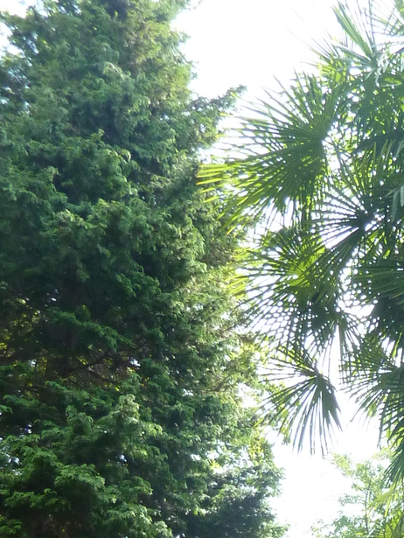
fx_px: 1010
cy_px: 612
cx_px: 482
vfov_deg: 27.0
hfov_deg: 21.1
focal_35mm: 65
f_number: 3.3
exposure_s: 1/250
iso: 200
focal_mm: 4.1
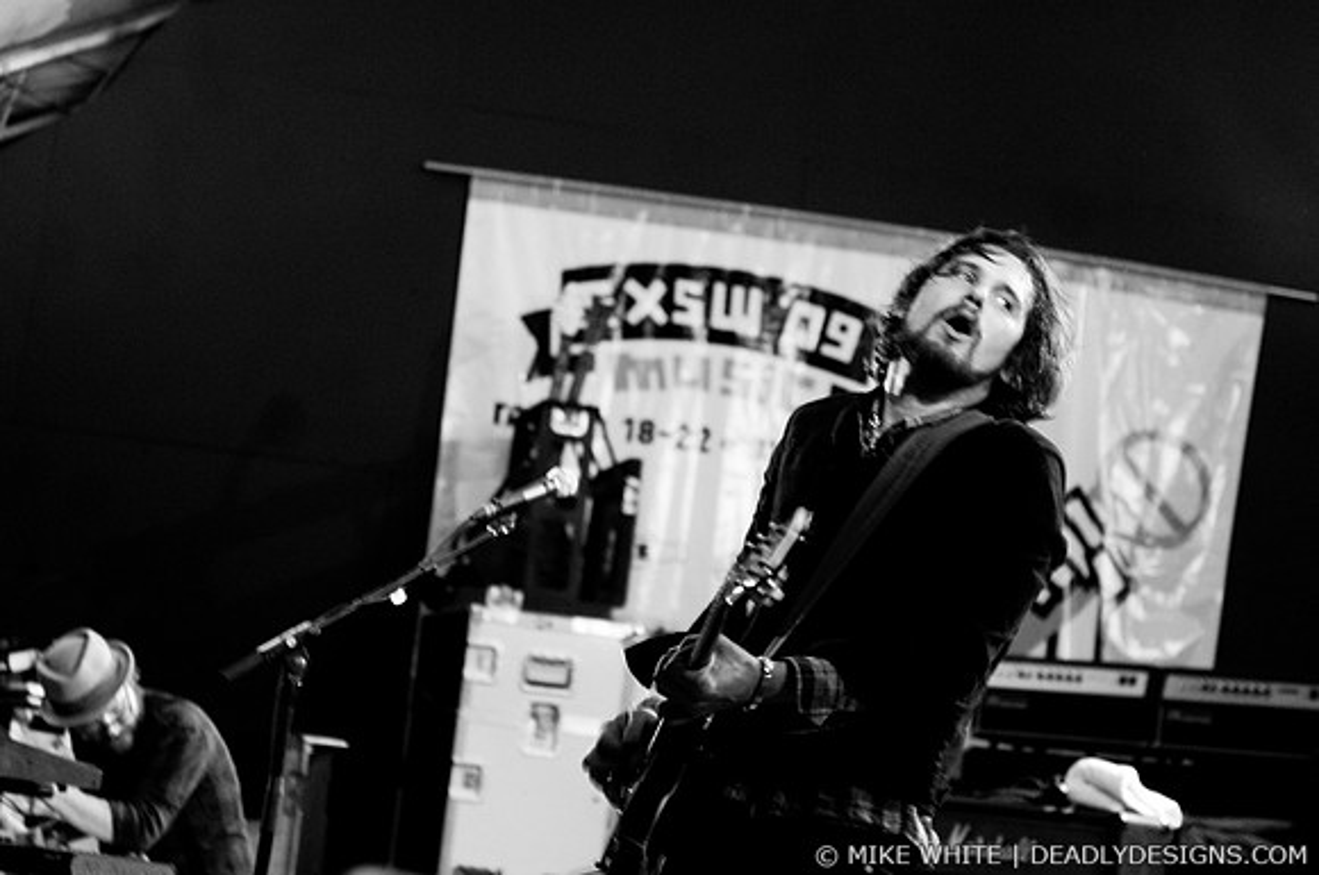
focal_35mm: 105
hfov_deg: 19.5
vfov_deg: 13.0
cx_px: 660
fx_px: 3842
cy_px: 438
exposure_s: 1/60
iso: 1000
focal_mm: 70
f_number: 2.8
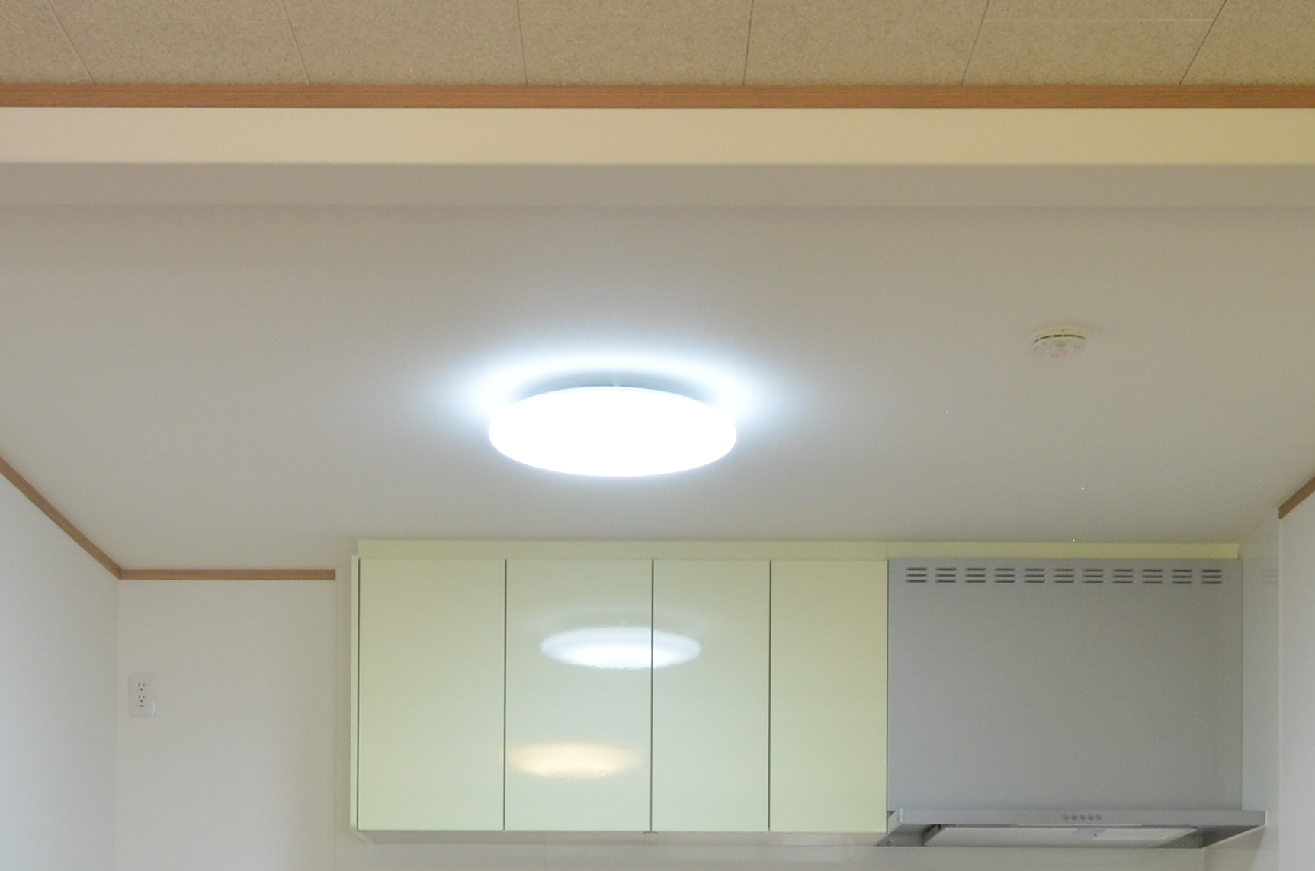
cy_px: 1033
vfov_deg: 21.0
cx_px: 576
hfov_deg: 33.4
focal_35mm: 60
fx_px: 2187
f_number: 13
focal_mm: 14
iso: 500
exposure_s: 1/8
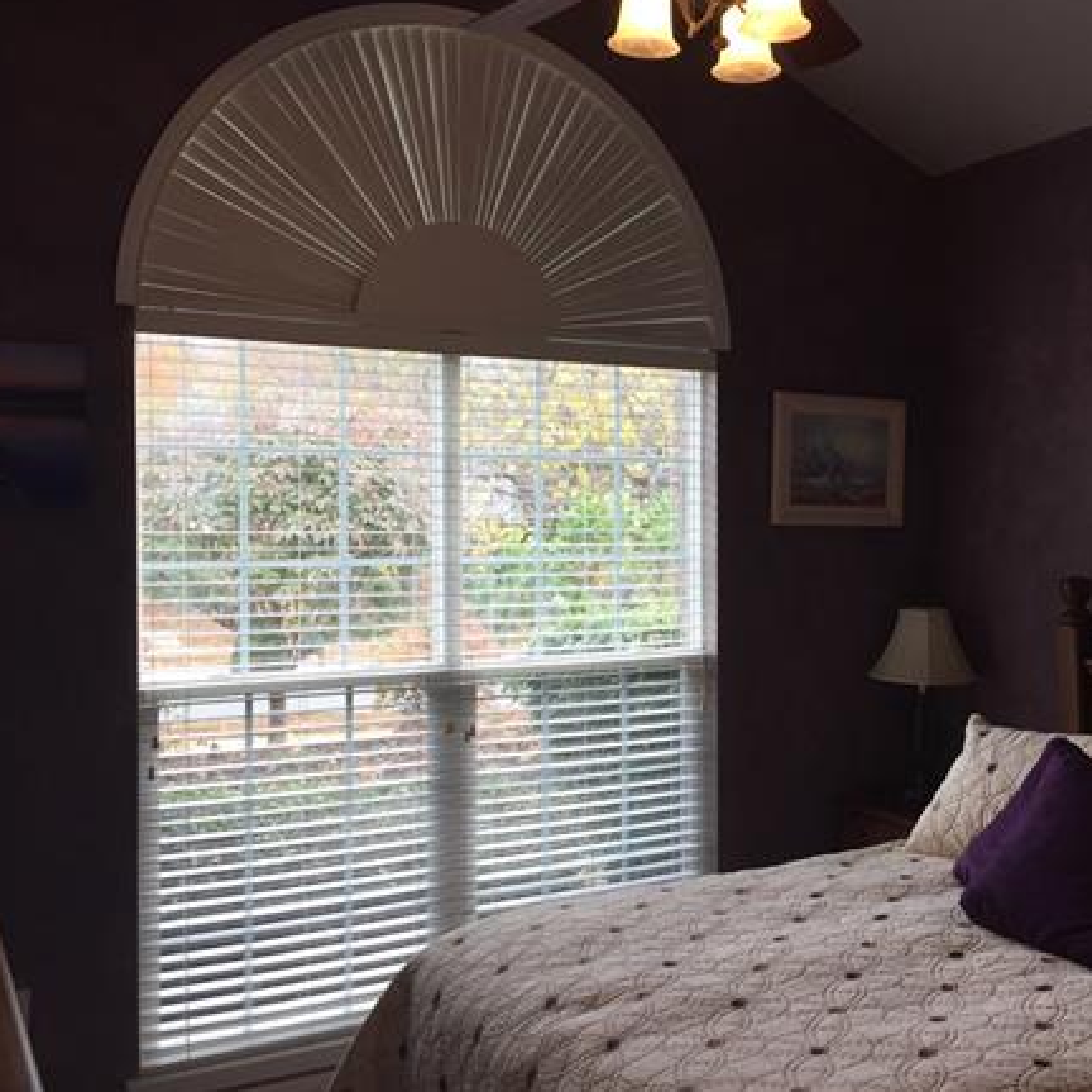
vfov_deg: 43.9
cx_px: 743
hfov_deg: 43.1
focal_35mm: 38
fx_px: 1356
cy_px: 549
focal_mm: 4.15
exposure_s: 1/120
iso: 50
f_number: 2.2
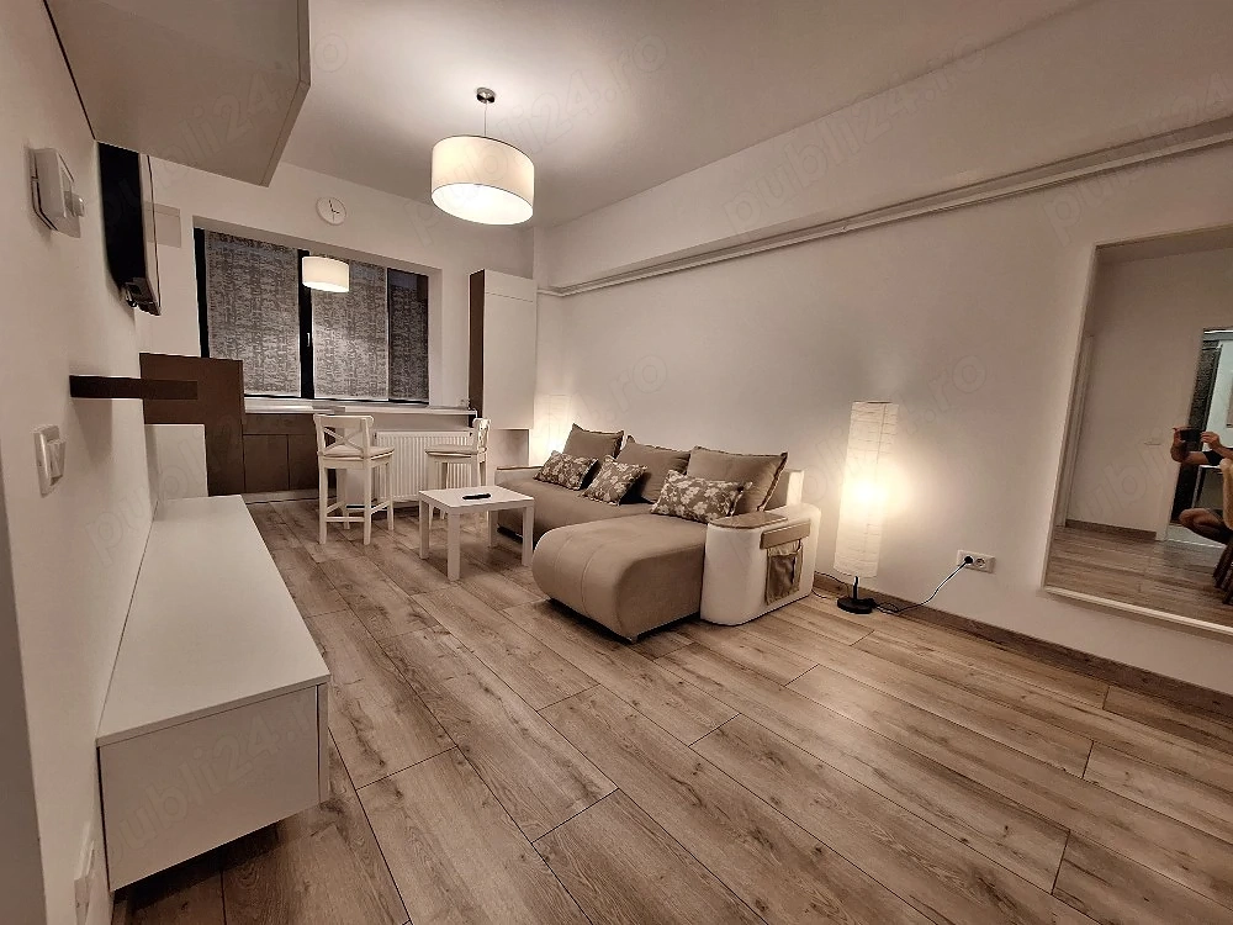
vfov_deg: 89.9
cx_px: 616
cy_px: 462
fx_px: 463
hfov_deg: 106.2
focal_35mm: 13
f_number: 2.2
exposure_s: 1/50
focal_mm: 1.74
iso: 125
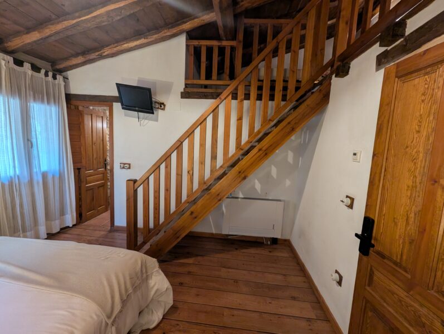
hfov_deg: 106.1
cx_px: 222
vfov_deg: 90.1
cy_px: 167
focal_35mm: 13
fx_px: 167
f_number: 2.2
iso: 264
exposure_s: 1/25
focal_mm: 1.95
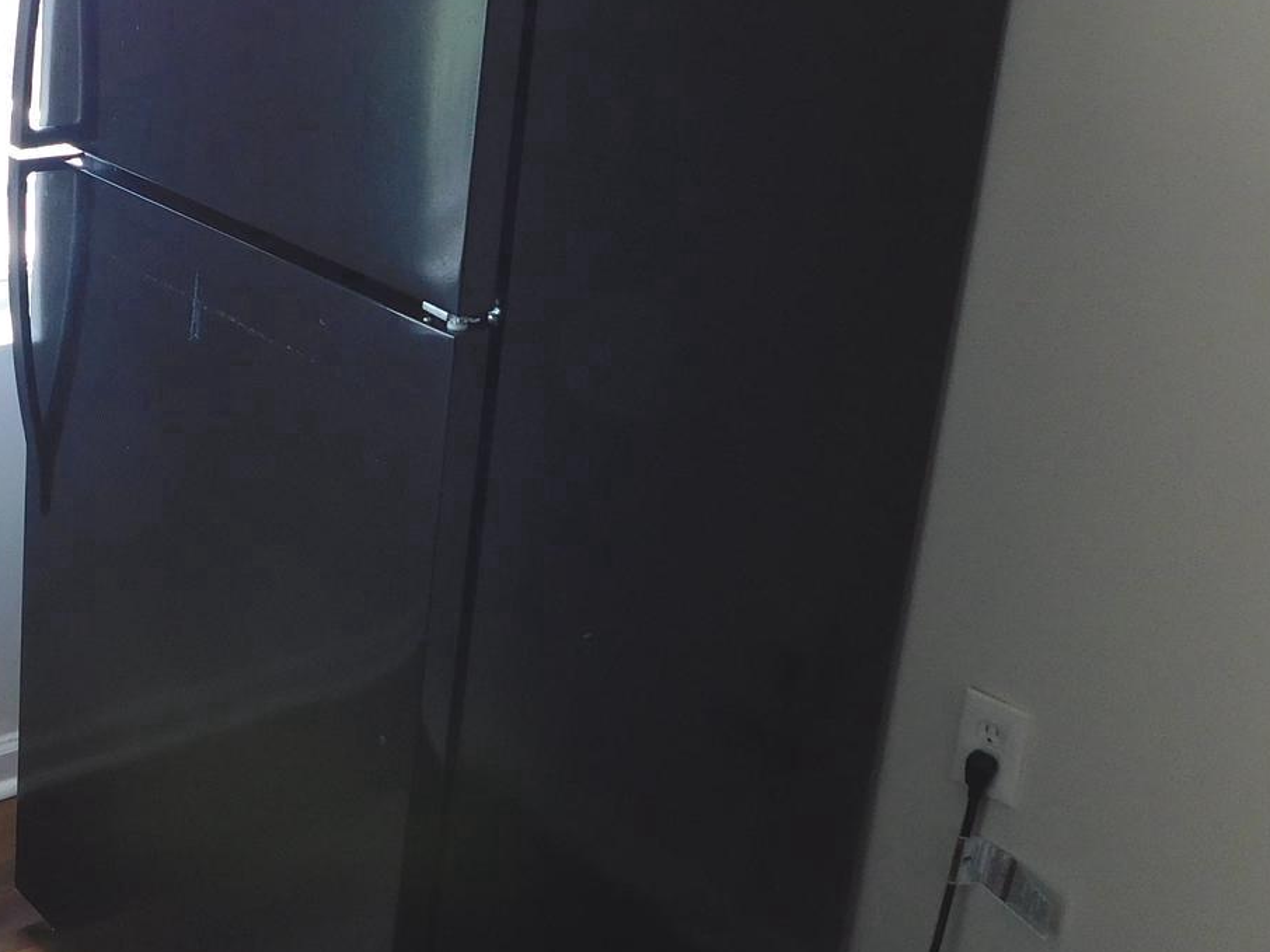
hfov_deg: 34.7
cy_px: 209
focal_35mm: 52
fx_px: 1907
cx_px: 118
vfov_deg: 27.5
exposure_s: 1/30
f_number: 3
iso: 180
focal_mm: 4
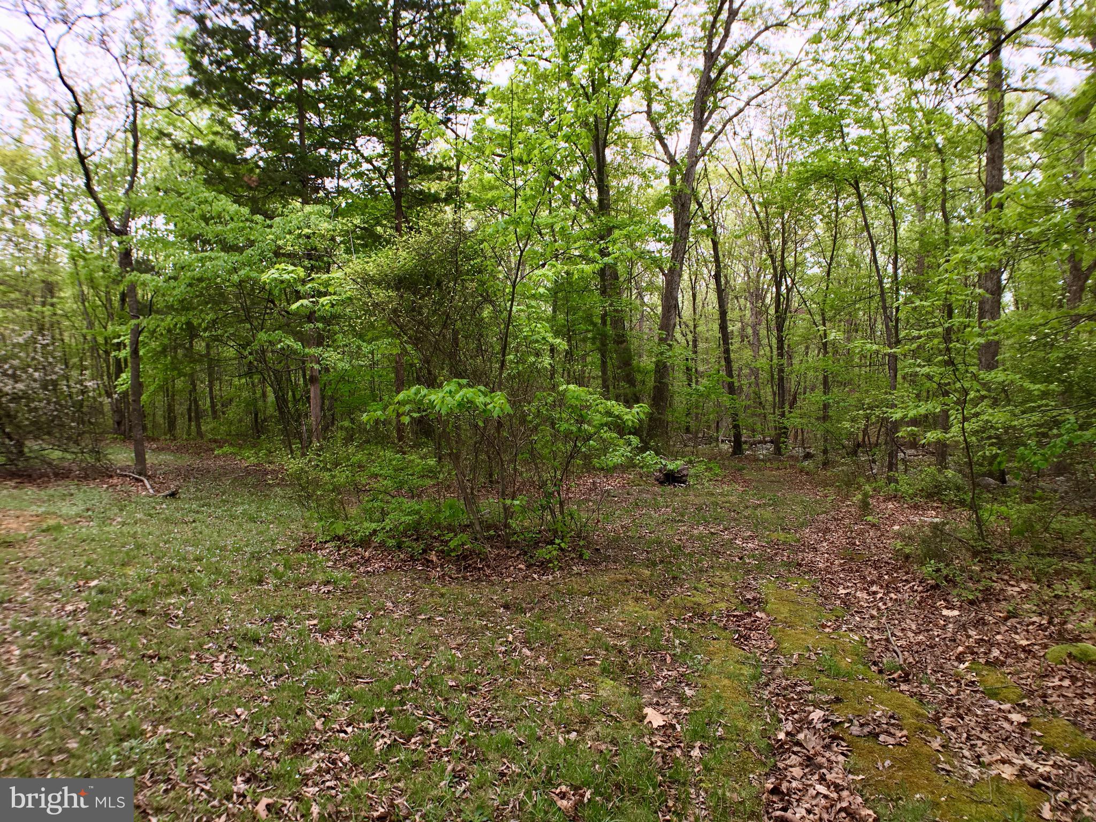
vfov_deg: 48.2
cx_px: 548
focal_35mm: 29
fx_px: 918
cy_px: 411
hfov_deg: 61.7
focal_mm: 4.15
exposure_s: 1/216
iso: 25
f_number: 2.2
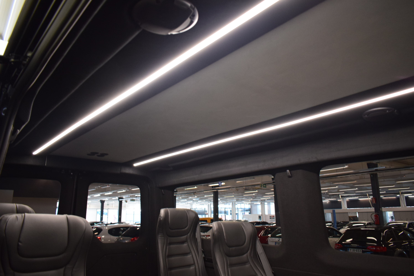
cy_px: 138
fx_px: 311
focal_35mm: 27
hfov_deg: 67.3
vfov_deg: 48.0
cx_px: 207
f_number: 3.5
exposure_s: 1/30
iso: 1600
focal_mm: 18
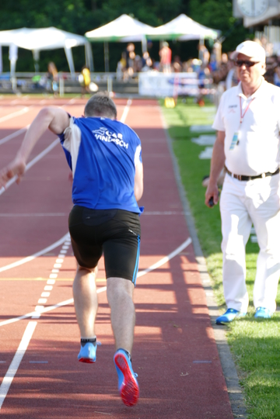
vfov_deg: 7.9
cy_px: 210
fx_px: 3033
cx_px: 140
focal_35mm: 260
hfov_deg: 5.3
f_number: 4
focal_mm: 94.66
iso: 125
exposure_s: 1/200
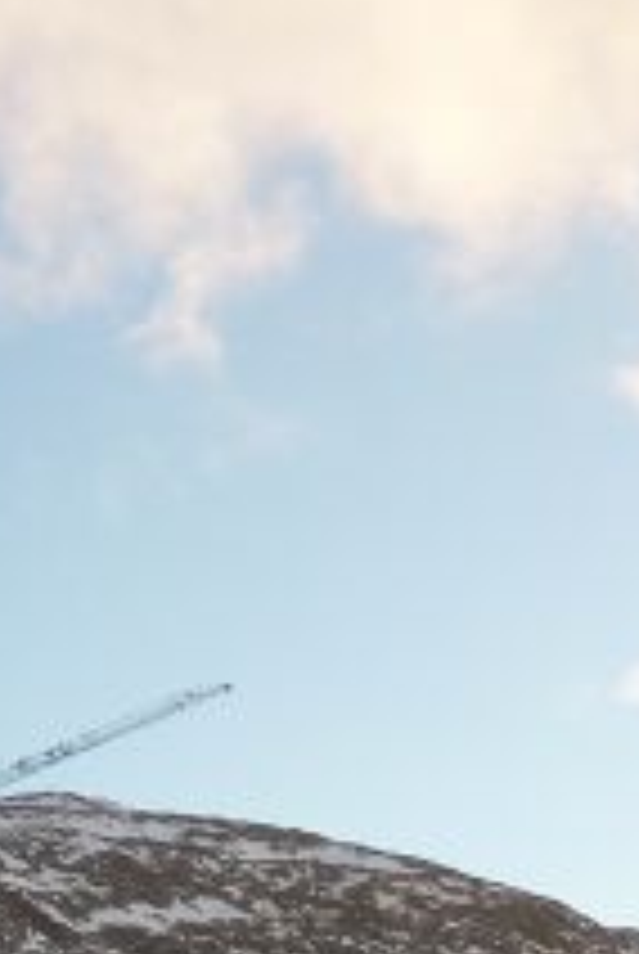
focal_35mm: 98
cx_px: -544
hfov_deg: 12.6
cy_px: 666
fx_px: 2601
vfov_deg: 20.7
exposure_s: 1/200
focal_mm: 4.1
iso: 125
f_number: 4
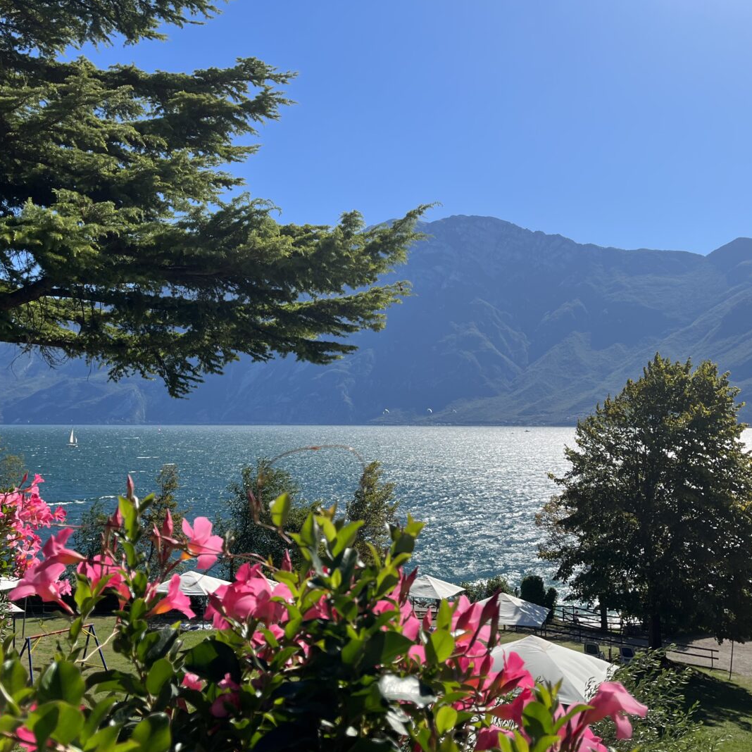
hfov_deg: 52.5
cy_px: 375
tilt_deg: +3.7
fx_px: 762
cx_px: 366
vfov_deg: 52.5
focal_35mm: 31
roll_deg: +0.7
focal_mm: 5.1
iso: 50
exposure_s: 1/3521
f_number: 1.6
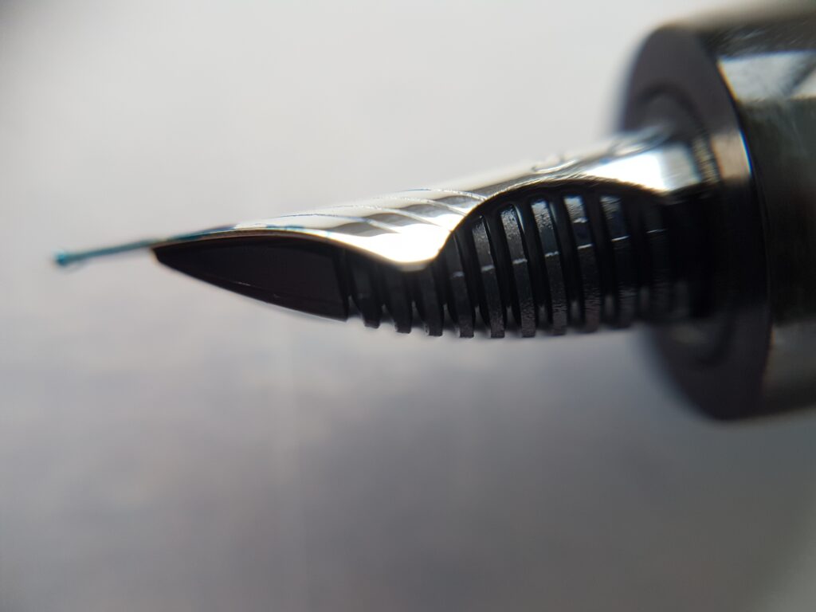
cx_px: 408
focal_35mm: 26
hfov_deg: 67.3
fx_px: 613
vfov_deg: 53.1
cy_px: 306
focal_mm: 4.2
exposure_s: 1/100
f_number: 1.7
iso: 125
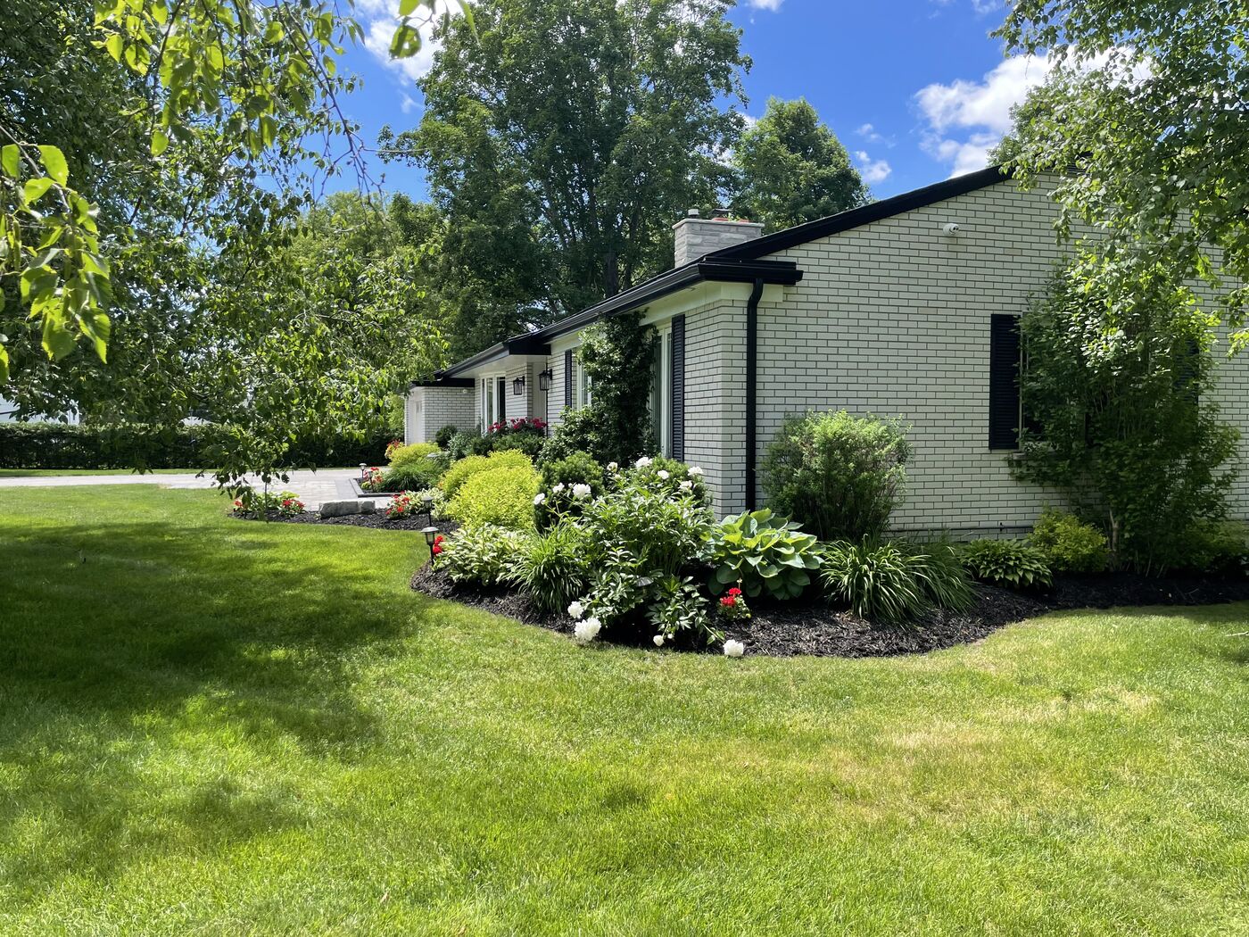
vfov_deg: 53.1
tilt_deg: -1.1
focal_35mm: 26
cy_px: 468
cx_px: 624
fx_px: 938
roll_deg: +0.1
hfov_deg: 67.3
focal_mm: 4.2
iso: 32
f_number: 1.6
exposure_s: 1/1024
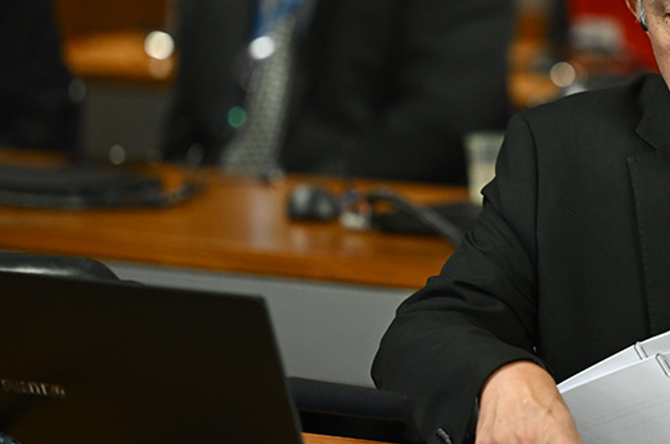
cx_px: 510
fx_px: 5051
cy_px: 160
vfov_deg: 5.0
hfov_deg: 7.6
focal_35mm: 272
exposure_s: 1/160
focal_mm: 160
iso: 1600
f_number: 2.8
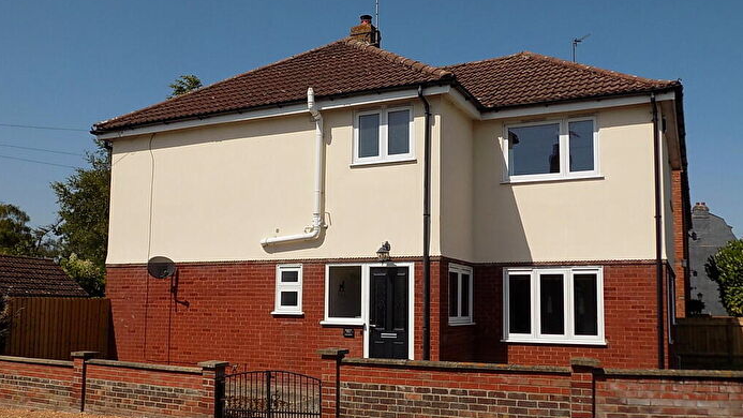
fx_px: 650
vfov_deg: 35.5
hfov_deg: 59.5
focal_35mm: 33
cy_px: 248
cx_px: 369
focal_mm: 5.3
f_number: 10.6
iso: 80
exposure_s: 1/200
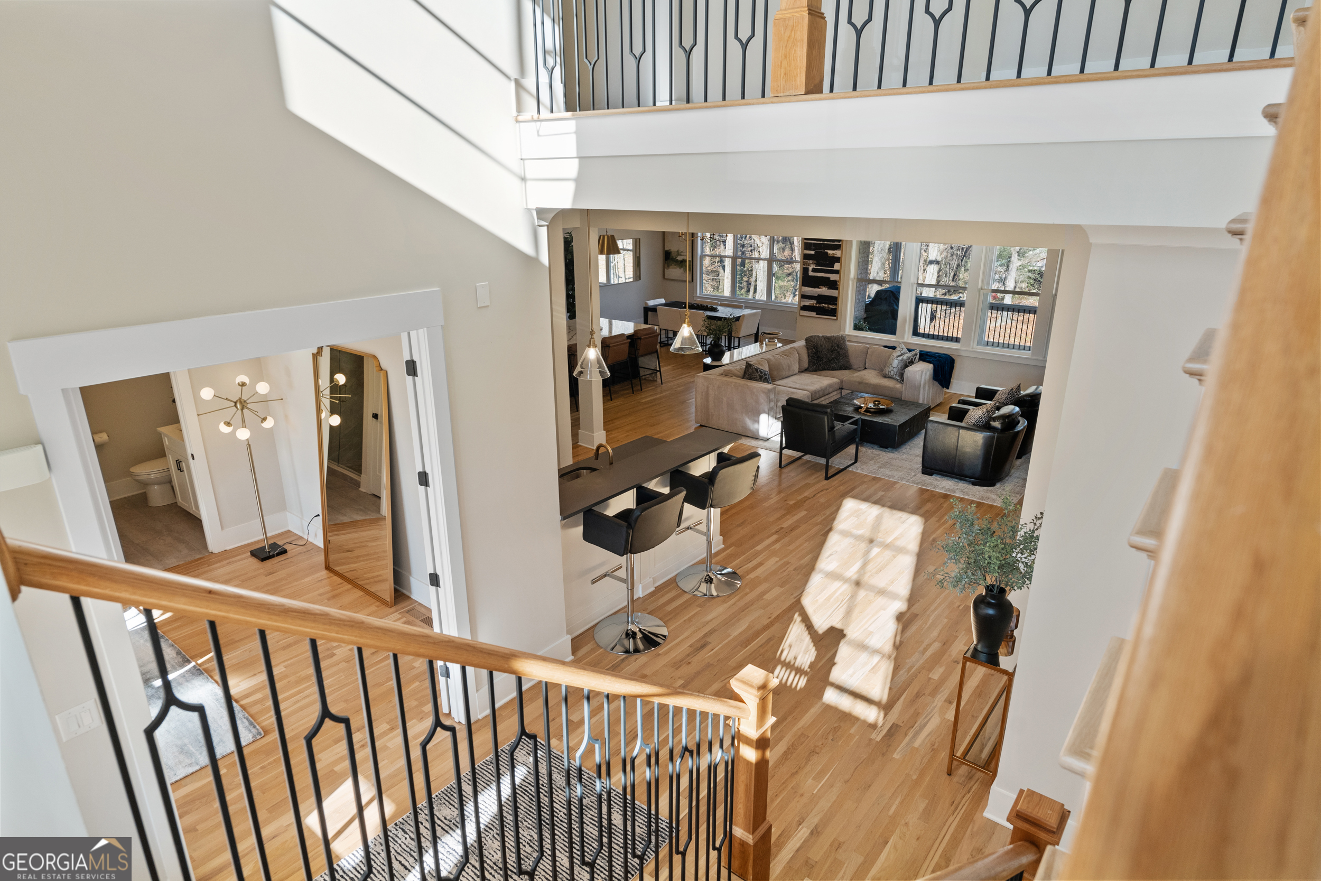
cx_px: 660
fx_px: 752
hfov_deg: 82.6
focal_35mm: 20
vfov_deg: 60.7
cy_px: 440
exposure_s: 1/125
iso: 1250
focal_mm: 20.5
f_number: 6.3
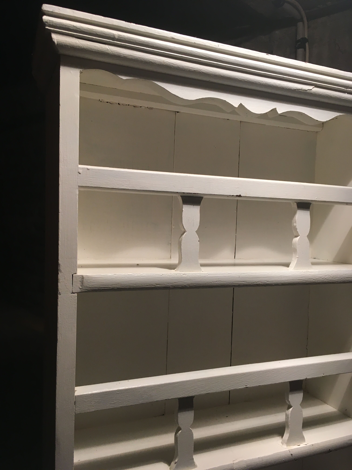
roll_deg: -1.9
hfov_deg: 48.2
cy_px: 235
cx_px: 176
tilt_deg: -5.2
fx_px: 393
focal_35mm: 29
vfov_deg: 61.7
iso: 100
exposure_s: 1/33
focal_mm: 4.15
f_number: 2.2
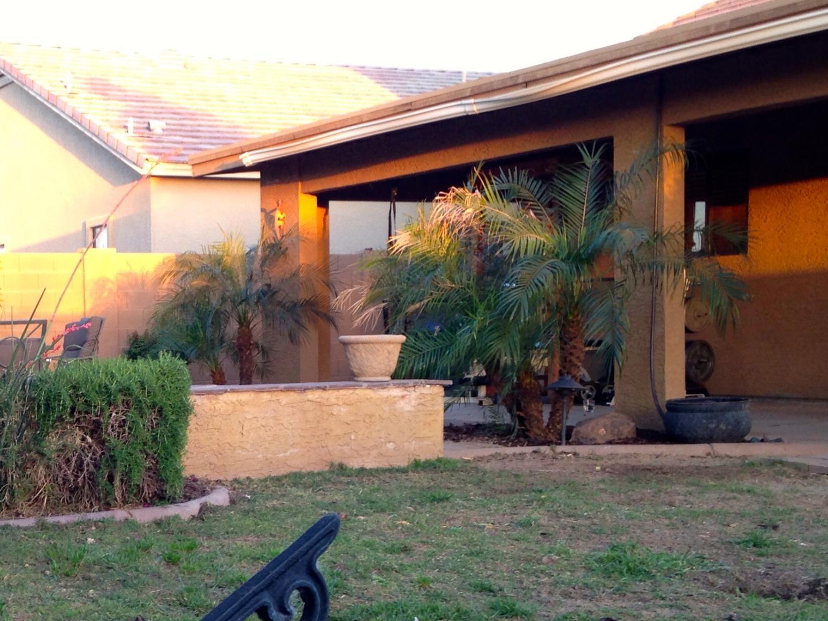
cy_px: 442
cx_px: 123
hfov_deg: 29.3
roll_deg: -0.8
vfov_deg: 22.8
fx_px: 1531
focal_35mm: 64
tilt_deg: -6.1
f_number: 2.4
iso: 50
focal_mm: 4.12
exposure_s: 1/30
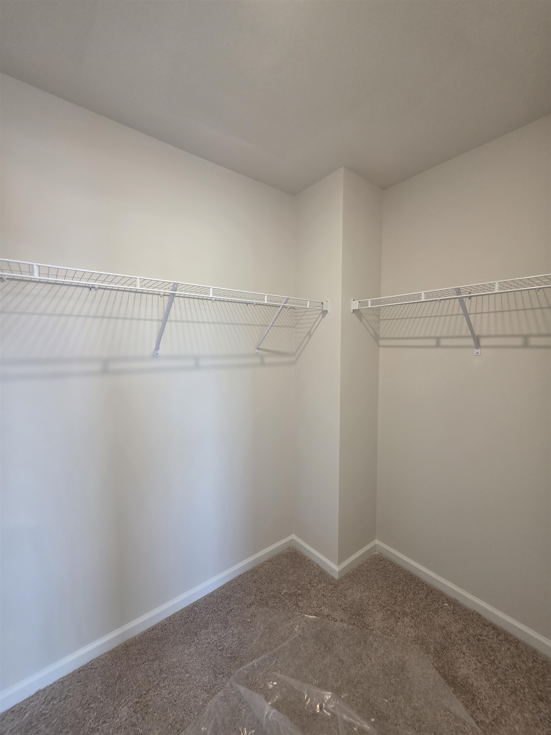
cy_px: 368
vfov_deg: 106.2
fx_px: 276
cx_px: 276
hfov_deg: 89.9
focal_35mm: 13
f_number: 1.9
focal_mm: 2.2
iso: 250
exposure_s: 1/120
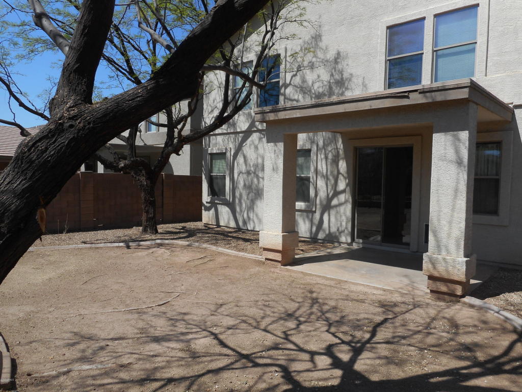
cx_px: 261
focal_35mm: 25
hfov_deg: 69.4
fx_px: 377
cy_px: 196
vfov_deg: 54.9
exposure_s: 1/800
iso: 80
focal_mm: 4.5
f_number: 3.7
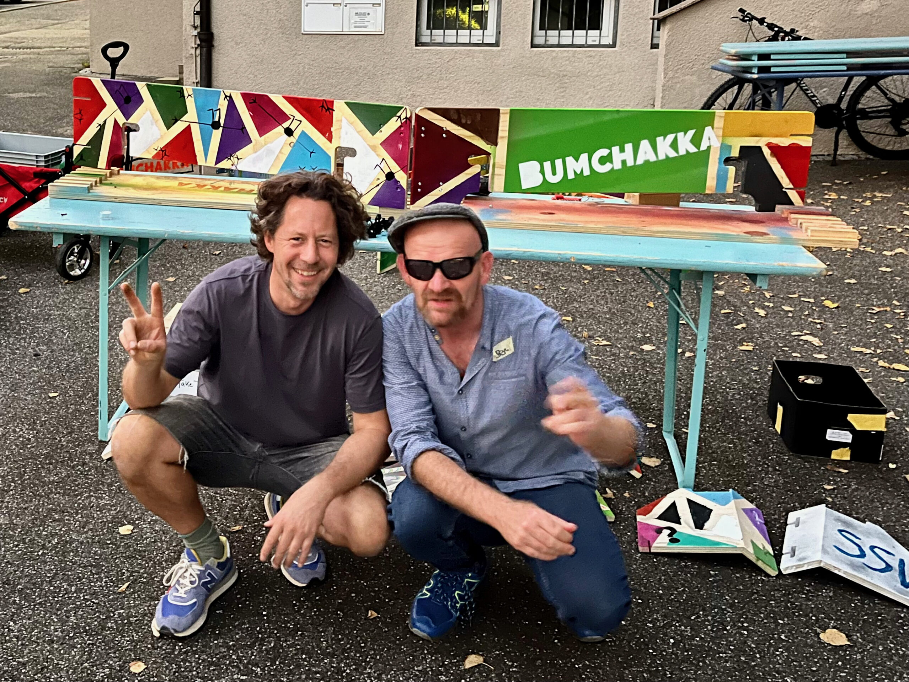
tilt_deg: -9.7
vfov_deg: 53.1
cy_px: 341
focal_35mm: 26
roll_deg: -1.5
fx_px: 683
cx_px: 454
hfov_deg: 67.3
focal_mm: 5.1
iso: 1000
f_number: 1.6
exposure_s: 1/17
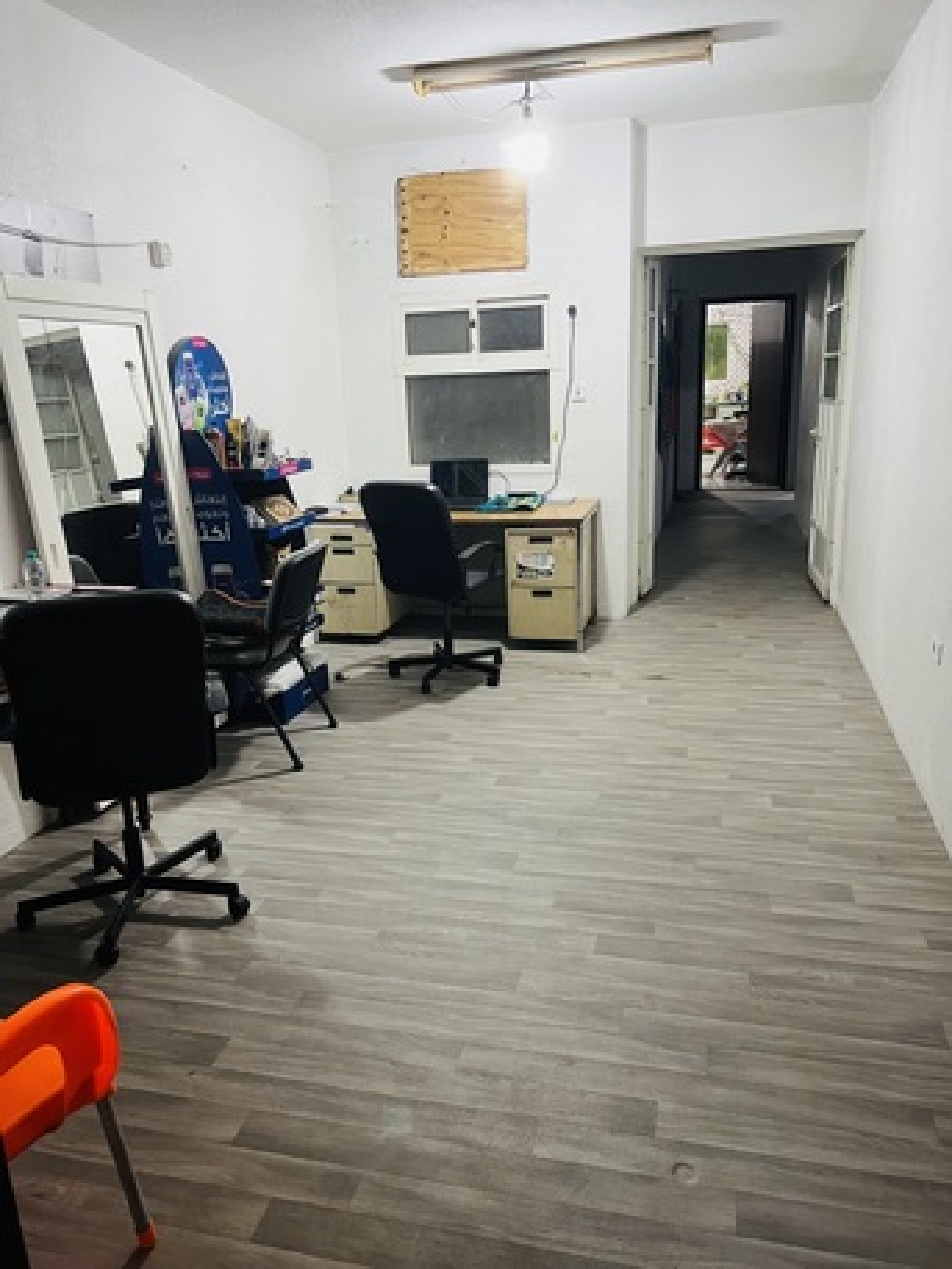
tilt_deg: -15.1
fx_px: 953
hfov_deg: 53.1
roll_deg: +2.0
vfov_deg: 67.3
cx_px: 476
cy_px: 634
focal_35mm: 26
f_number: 1.5
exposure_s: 1/60
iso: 125
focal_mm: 5.7
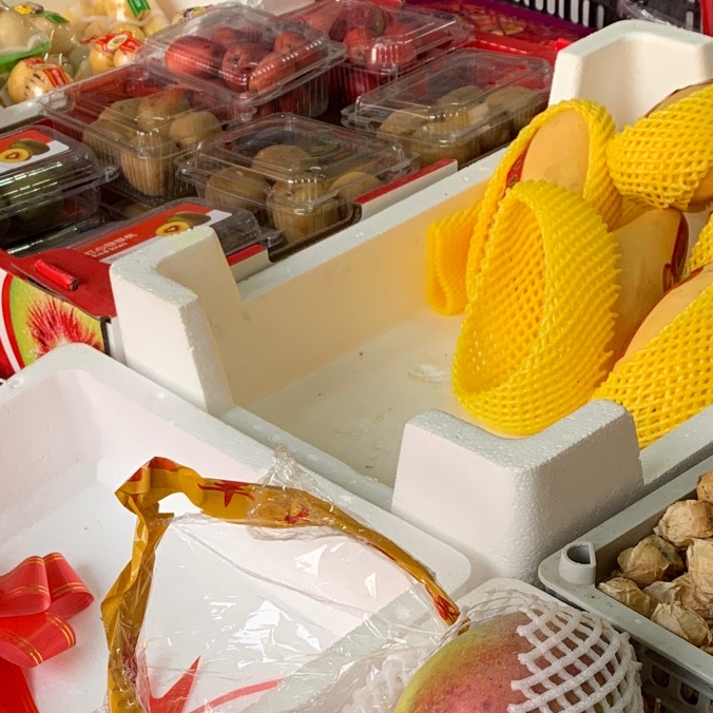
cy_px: 649
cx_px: 220
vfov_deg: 24.6
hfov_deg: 25.2
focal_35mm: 68
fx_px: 1585
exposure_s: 1/121
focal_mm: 4.25
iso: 64
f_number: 1.8
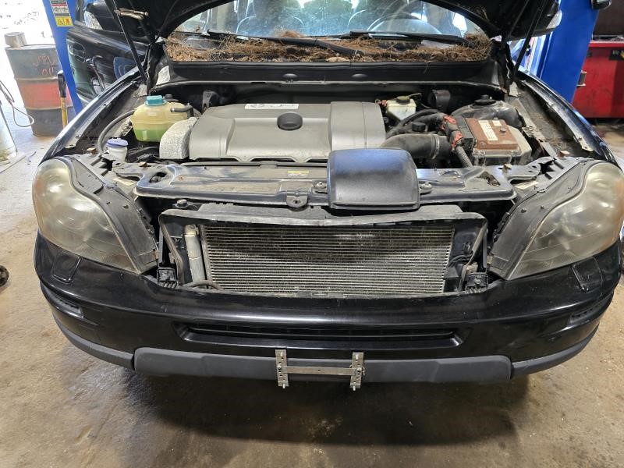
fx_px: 415
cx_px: 312
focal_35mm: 23
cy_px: 234
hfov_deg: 73.9
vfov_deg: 58.9
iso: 500
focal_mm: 6.3
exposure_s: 1/60
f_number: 1.7
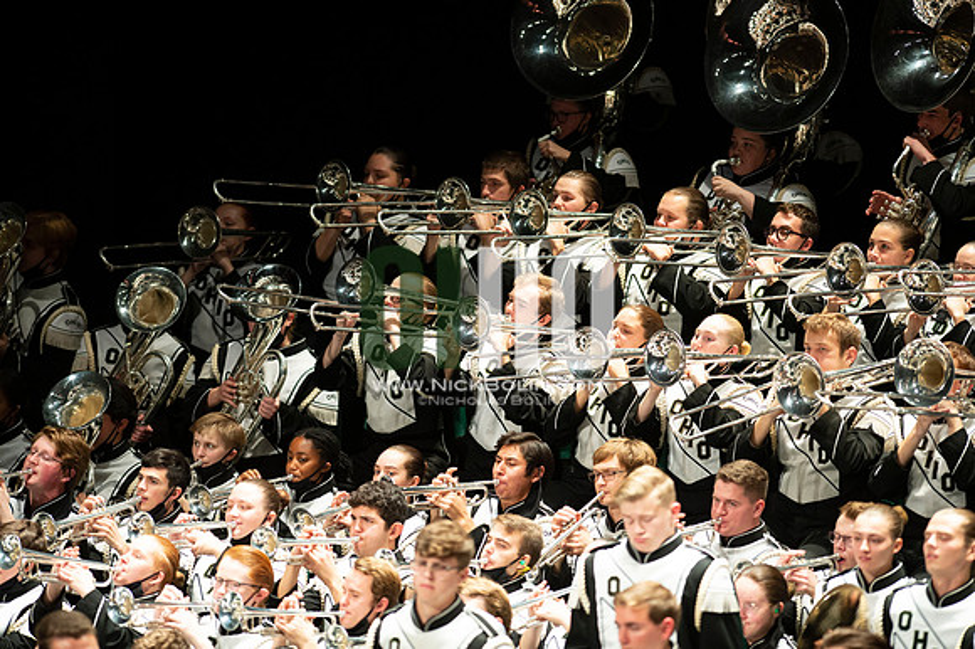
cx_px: 488
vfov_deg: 4.6
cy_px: 324
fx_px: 8120
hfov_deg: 6.9
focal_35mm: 300
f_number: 2.8
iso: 3200
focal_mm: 300
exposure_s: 1/500
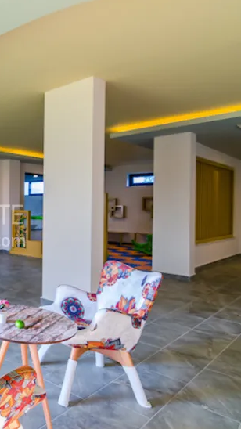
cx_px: -72
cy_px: 218
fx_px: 305
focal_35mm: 27
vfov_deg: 70.2
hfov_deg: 32.5
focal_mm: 11
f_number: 3.3
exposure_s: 1/60
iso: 320
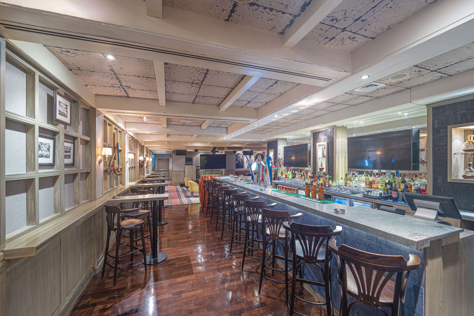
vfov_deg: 81.2
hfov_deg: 104.3
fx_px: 184
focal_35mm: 14
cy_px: 158
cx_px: 237
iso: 100
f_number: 2.8
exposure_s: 1/2
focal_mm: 14
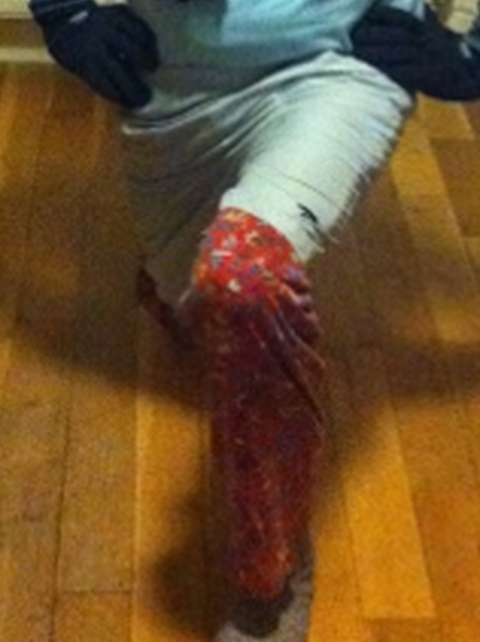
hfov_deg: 13.9
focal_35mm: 106
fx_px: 1962
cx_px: 298
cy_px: -55
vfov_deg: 17.9
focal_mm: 3.85
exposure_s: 1/15
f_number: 2.8
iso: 1000
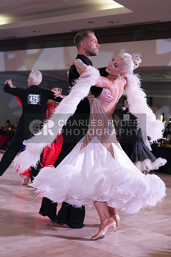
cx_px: 86
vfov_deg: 35.6
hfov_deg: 24.2
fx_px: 399
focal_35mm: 56
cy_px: 128
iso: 2500
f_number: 5
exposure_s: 1/250
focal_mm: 56
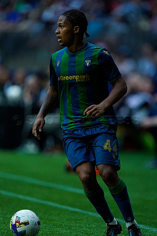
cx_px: 78
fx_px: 3925
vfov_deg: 3.4
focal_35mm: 600
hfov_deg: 2.3
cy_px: 118
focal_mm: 600
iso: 5000
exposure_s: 1/2000
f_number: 4
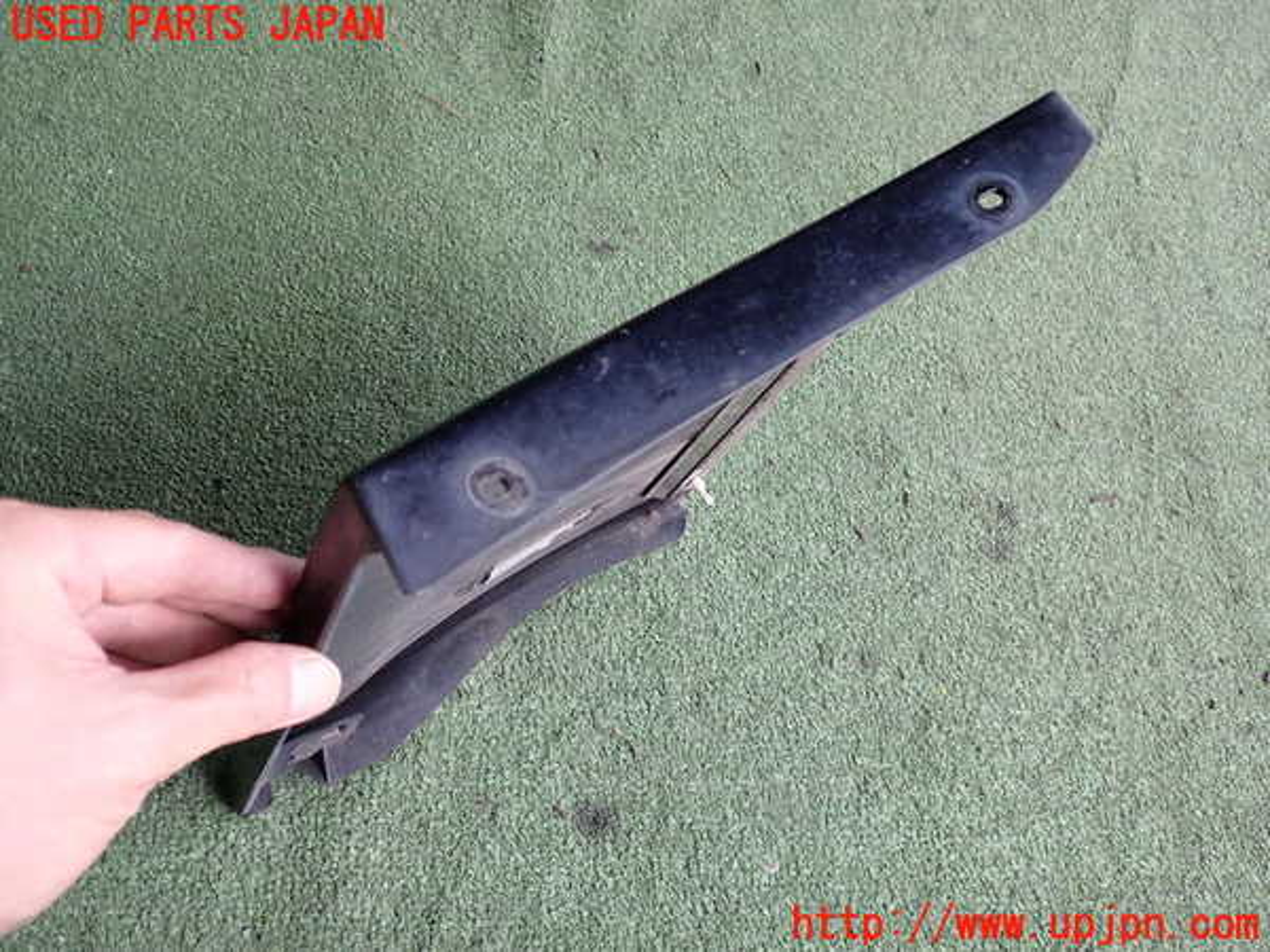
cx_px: 635
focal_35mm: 30
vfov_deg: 46.8
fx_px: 1101
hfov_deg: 60.0
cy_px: 476
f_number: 2.3
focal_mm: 5.4
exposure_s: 1/80
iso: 200
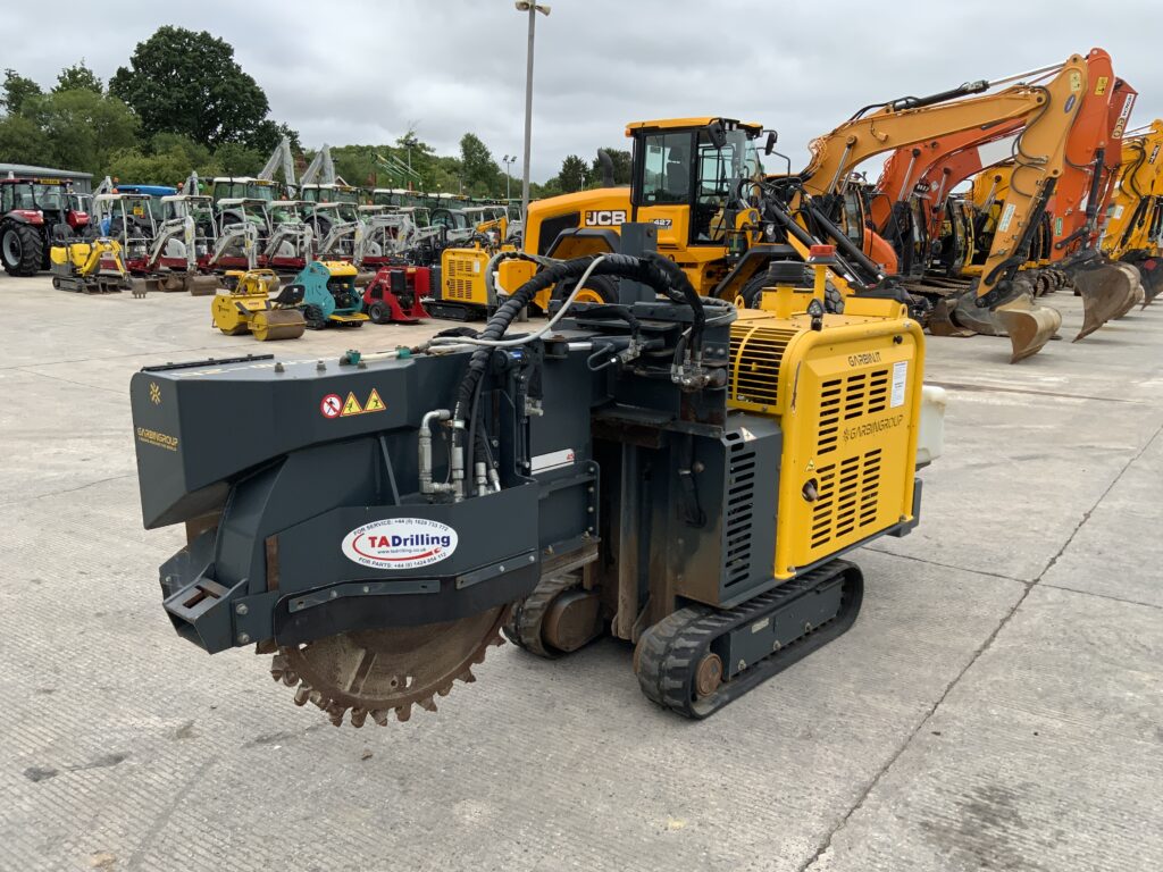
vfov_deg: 48.2
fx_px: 974
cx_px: 582
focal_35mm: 29
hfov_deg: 61.7
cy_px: 436
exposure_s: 1/770
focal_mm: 3
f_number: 1.8
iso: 16
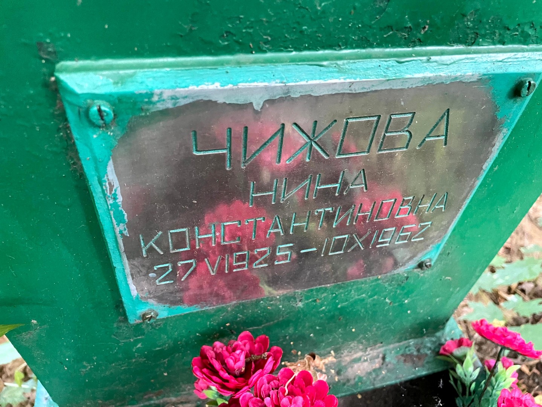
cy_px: 204
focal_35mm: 26
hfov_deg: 67.3
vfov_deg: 53.1
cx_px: 271
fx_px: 407
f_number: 1.6
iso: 500
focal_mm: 4.2
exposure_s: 1/60
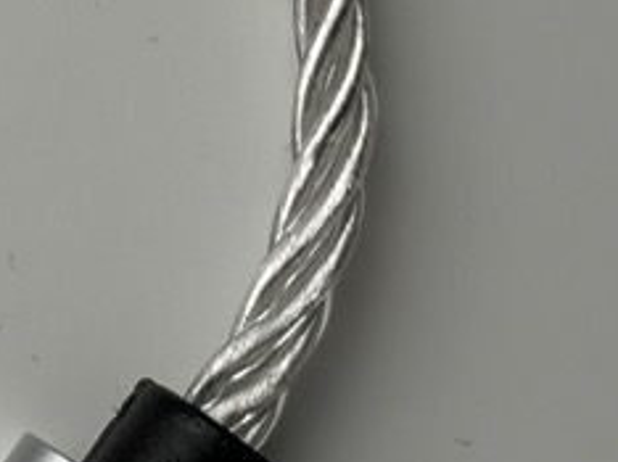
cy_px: 253
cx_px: -201
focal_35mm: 267
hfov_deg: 7.3
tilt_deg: -86.7
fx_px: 4762
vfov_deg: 5.6
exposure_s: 1/167
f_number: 1.6
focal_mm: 5.96
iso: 25
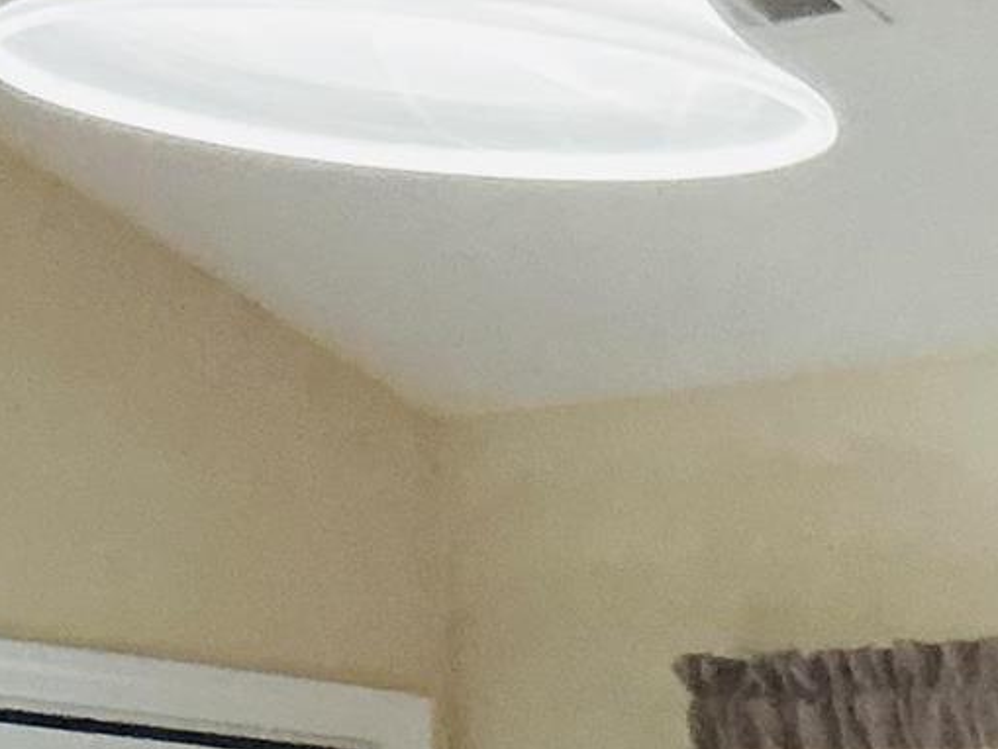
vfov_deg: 7.5
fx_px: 5047
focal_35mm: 175
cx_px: 2208
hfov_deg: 10.1
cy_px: 2239
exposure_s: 1/30
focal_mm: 3
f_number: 1.8
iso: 320
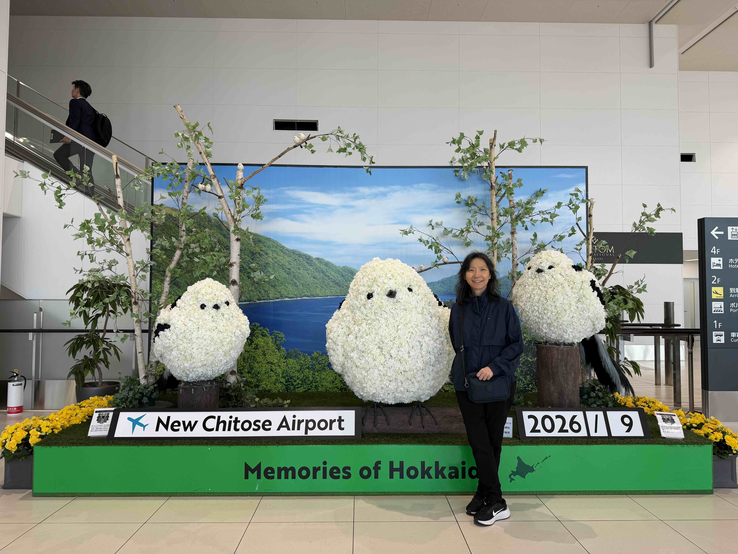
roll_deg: +0.5
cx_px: 369
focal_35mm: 24
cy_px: 277
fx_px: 512
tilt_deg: +2.3
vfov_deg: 56.8
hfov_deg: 71.6
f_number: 1.78
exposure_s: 1/121
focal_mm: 6.76
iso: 50
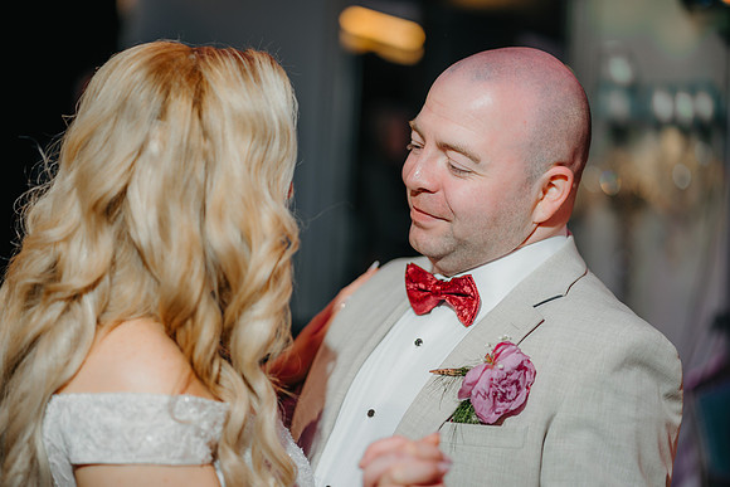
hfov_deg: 23.9
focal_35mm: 85
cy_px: 244
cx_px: 365
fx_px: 1724
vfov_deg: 16.1
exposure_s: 1/200
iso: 400
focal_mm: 85
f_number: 2
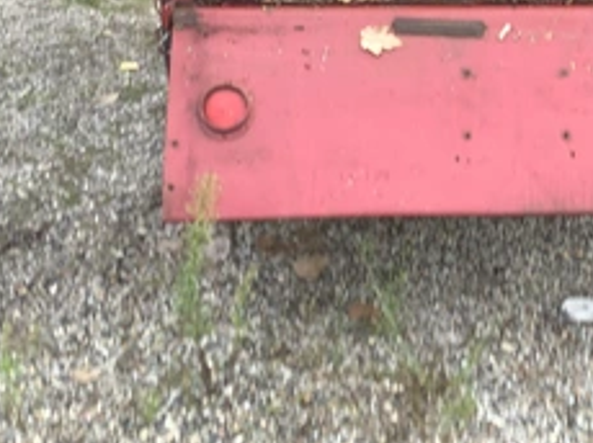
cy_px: 113
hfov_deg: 34.6
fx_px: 924
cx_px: 462
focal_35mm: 54
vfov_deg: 26.7
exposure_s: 1/120
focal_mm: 3.3
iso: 32
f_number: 2.4
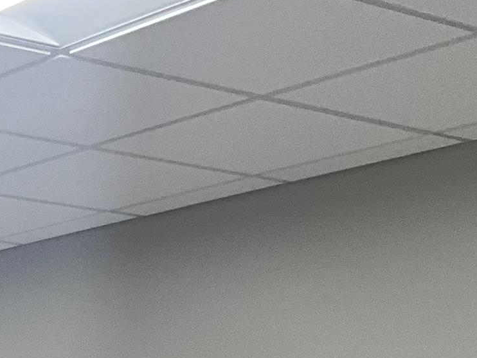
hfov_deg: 15.1
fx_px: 1654
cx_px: -261
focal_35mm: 120
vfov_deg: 11.3
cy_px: 685
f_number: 1.8
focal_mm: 3
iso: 50
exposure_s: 1/122
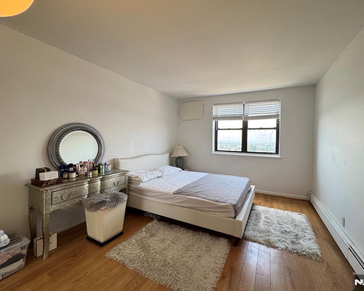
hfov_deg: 96.7
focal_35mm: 15
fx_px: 162
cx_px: 193
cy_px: 142
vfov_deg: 84.0
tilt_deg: -1.2
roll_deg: -0.7
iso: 125
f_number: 2.2
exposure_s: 1/120
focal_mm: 2.22
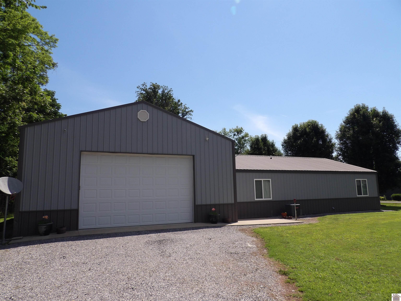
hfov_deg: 71.6
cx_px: 200
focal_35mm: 24
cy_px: 150
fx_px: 278
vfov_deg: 56.8
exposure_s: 1/1399
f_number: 2.8
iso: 100
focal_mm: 4.3
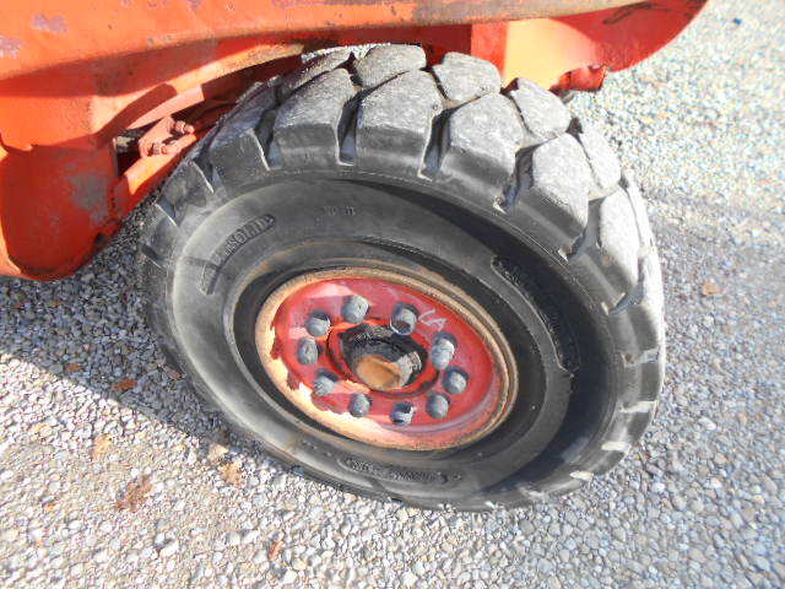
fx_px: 590
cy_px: 294
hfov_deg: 67.3
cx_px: 392
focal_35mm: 26
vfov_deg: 53.1
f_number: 3.2
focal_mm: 4.6
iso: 80
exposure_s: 1/125
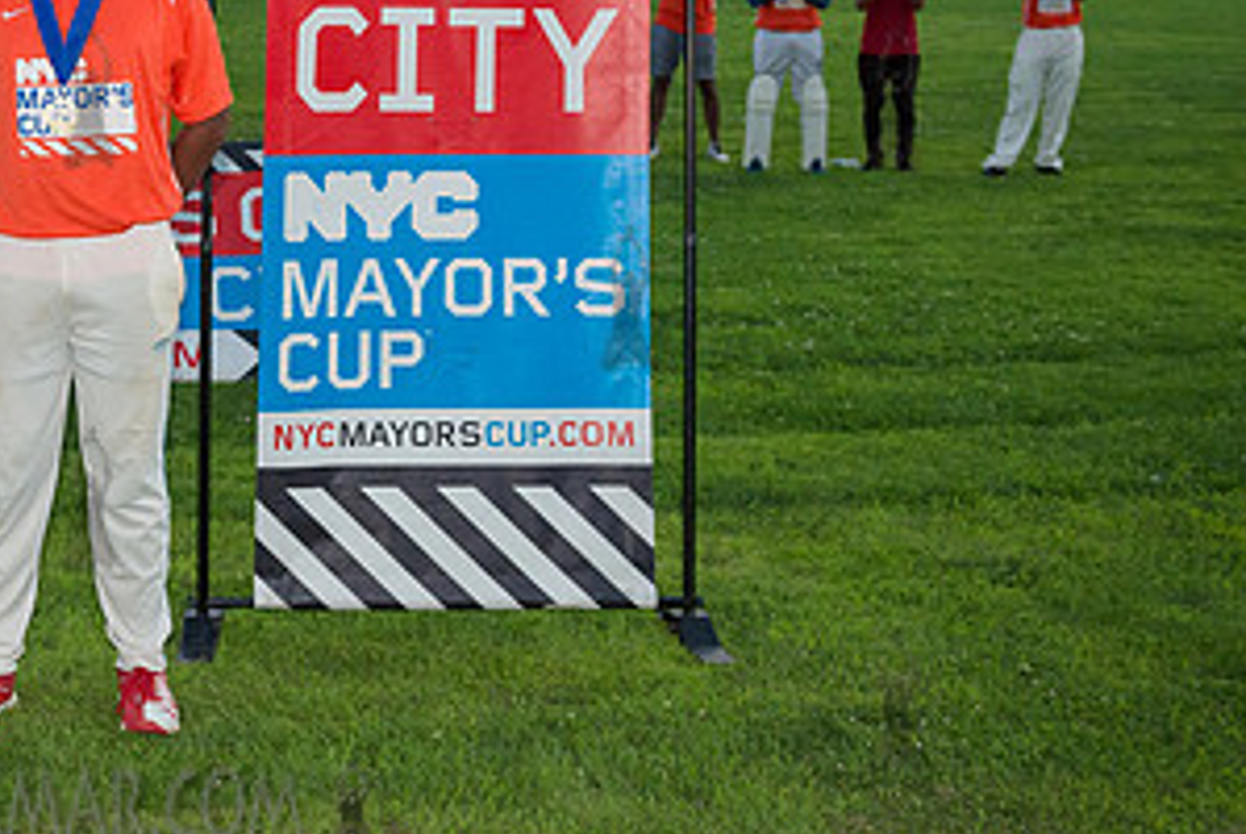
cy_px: 94
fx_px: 2148
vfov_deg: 21.5
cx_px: 88
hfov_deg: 30.7
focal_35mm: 62
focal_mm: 32
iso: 1600
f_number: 4
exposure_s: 1/2000
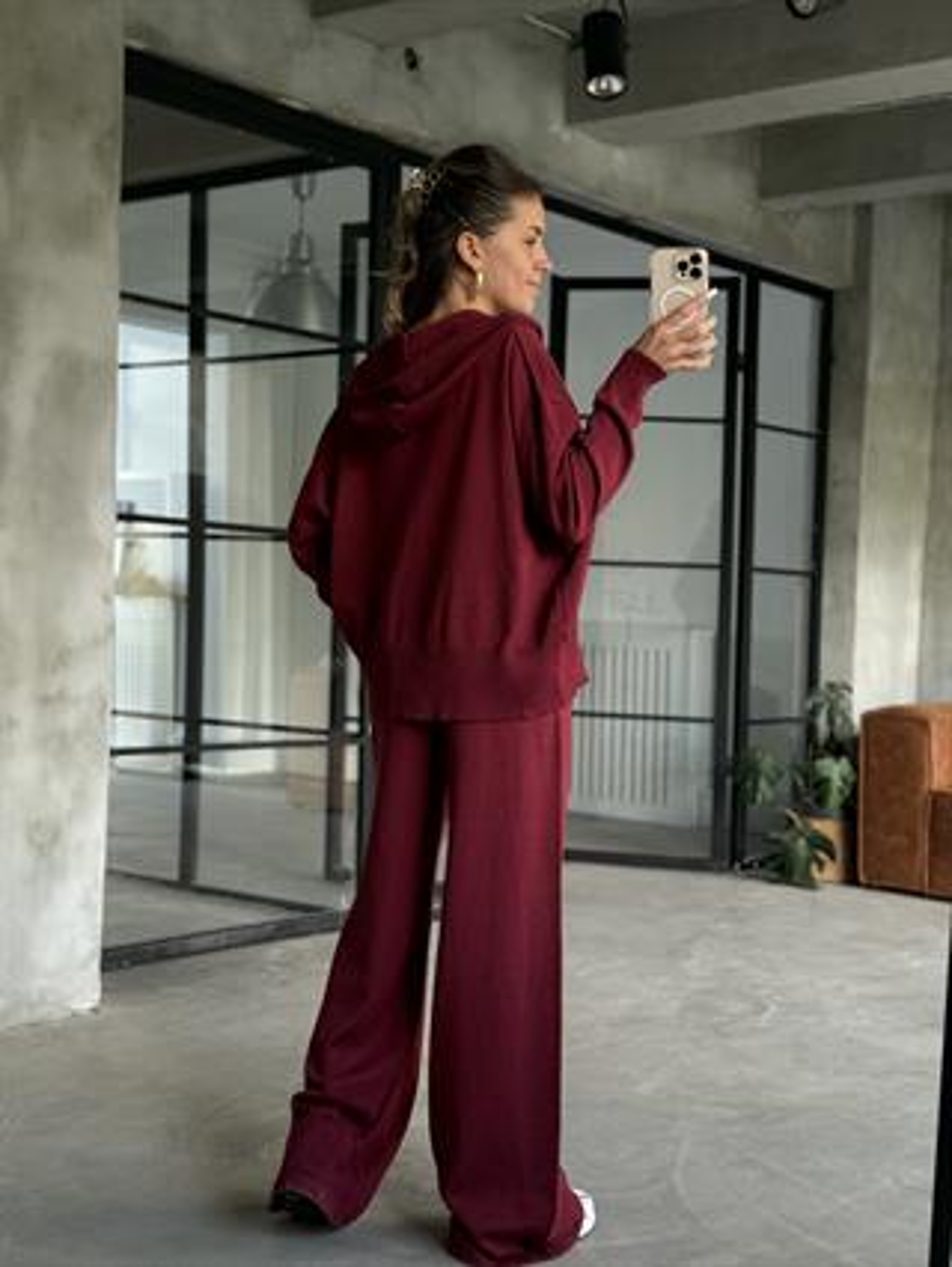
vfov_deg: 39.6
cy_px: 634
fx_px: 1758
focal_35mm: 48
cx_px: 476
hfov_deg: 30.3
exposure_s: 1/43
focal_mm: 6.76
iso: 250
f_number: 1.78
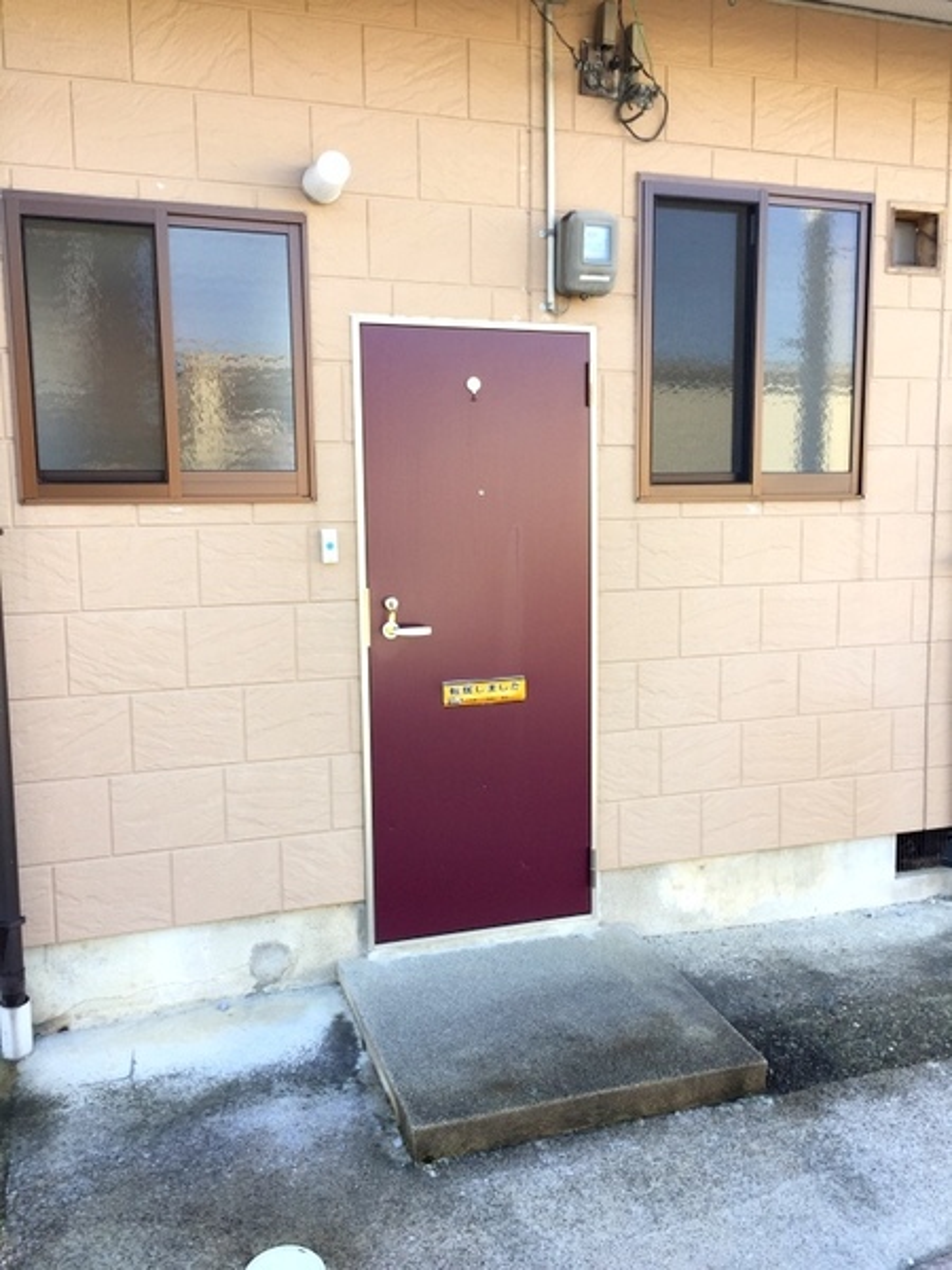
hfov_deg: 48.2
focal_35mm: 29
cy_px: 635
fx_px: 1063
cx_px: 476
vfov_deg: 61.7
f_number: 2.2
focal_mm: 4.15
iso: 32
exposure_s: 1/158
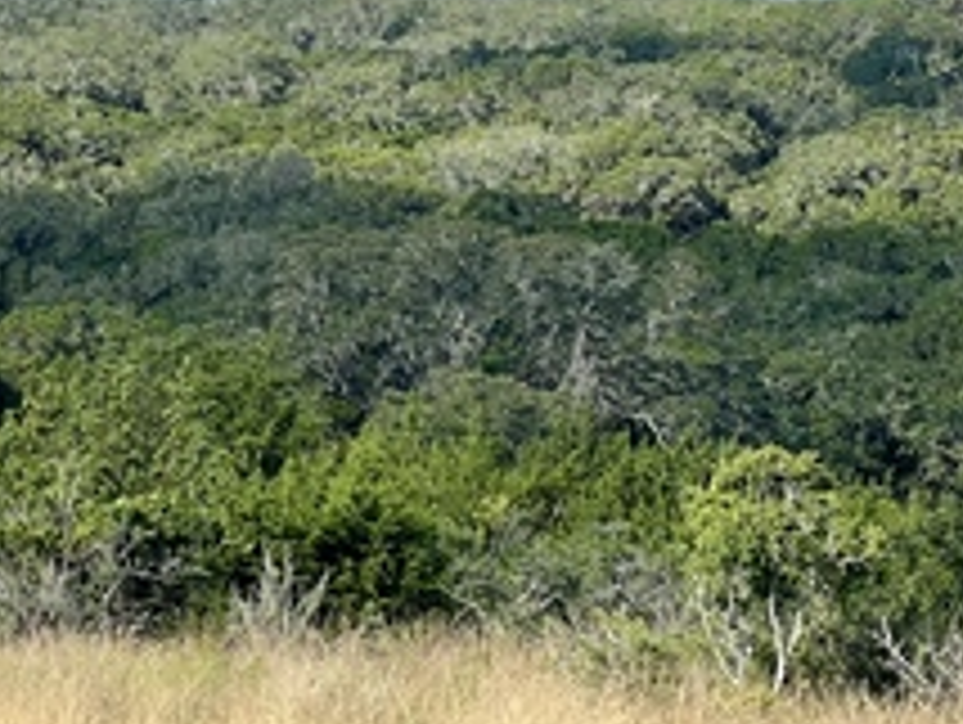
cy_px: 166
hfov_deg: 8.5
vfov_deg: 6.5
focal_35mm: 230
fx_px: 6406
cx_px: -333
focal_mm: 9
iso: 32
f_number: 2.8
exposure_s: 1/752
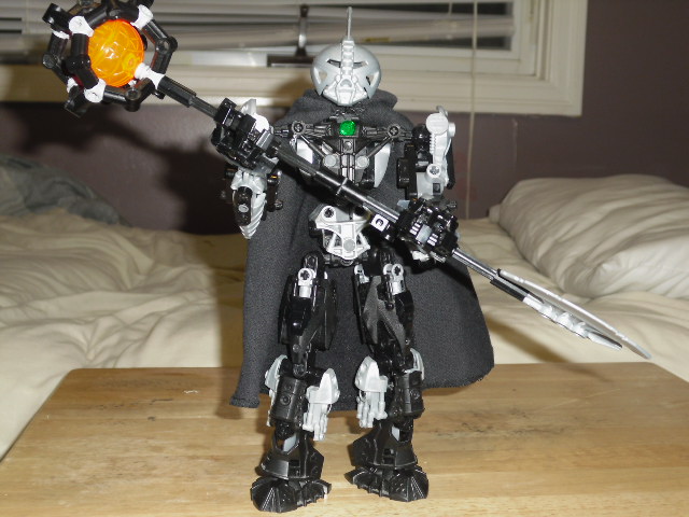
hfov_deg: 36.2
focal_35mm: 53
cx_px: 344
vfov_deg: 27.5
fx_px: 1055
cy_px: 258
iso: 200
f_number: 3.8
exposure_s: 1/60
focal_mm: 9.4
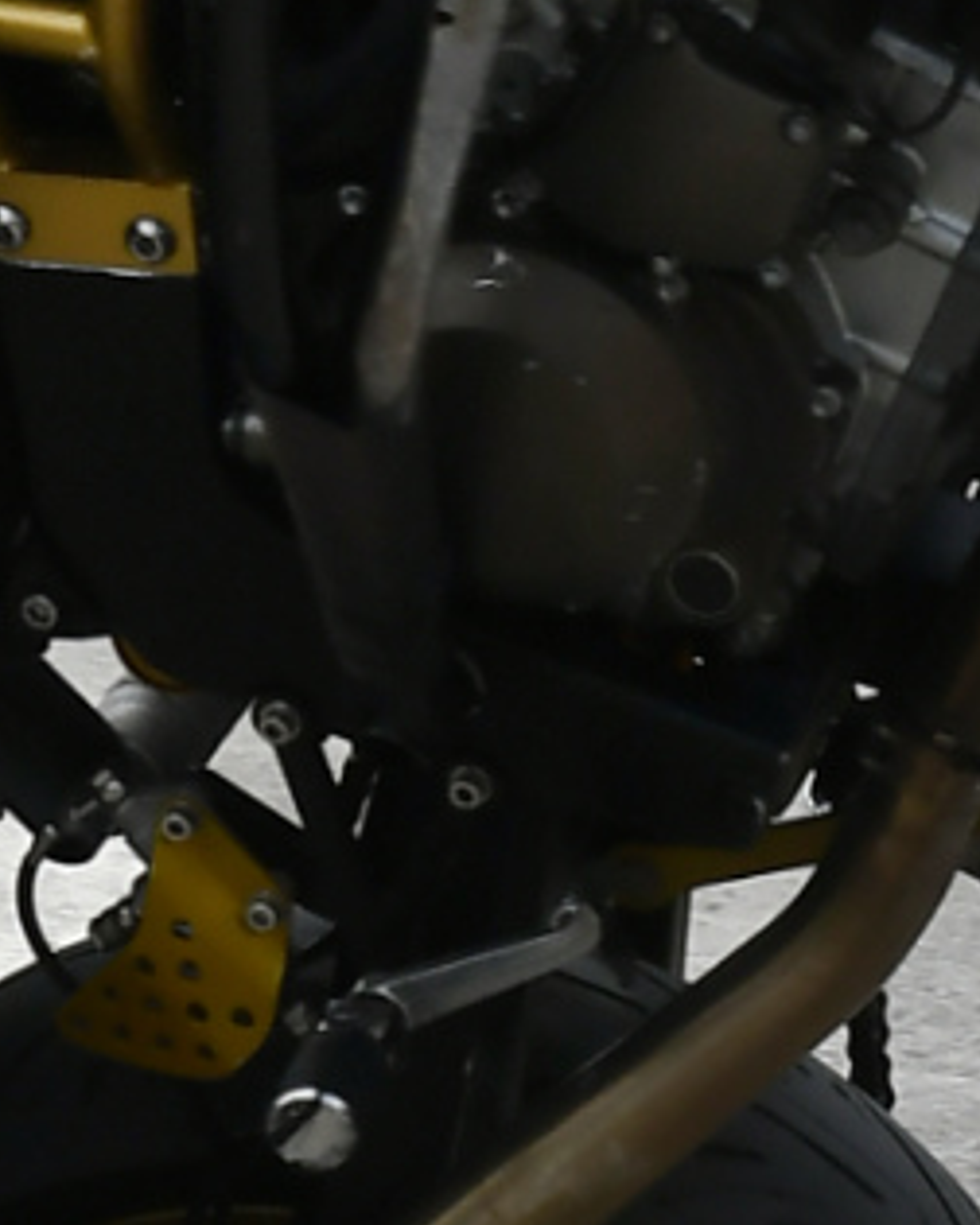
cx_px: 321
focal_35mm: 313
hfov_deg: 4.9
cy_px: -362
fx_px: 11347
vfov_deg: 6.1
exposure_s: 1/320
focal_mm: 35
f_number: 8
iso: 160
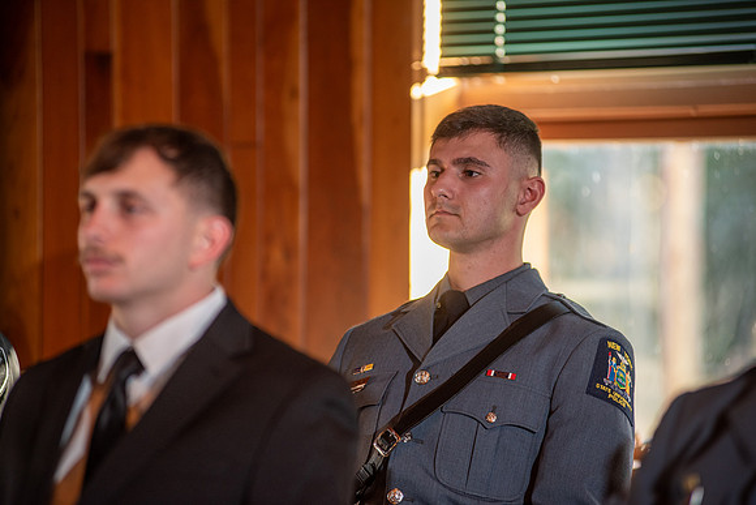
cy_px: 252
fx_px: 4201
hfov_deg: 10.3
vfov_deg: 6.9
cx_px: 378
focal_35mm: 200
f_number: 2.8
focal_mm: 200
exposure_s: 1/160
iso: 640
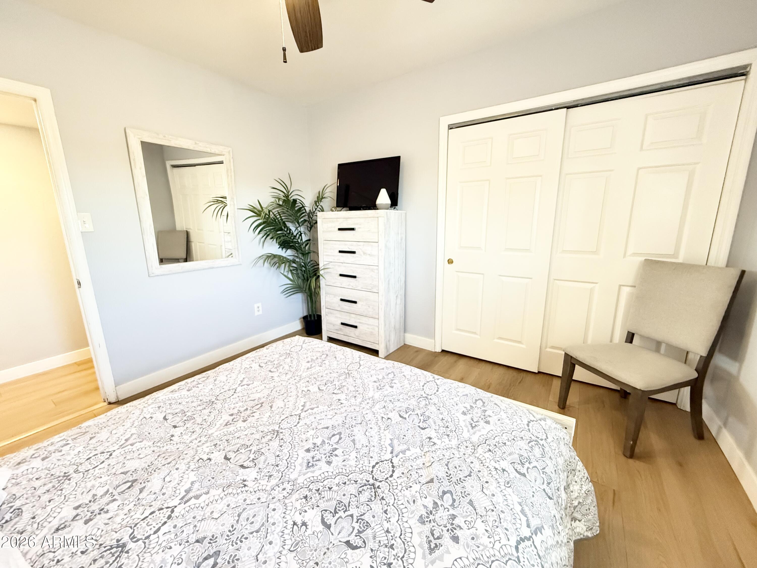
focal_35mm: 14
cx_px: 378
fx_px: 306
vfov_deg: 85.7
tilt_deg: -11.9
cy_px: 284
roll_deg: +0.7
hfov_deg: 102.1
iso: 800
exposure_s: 1/60
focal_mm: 2.22
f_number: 2.2
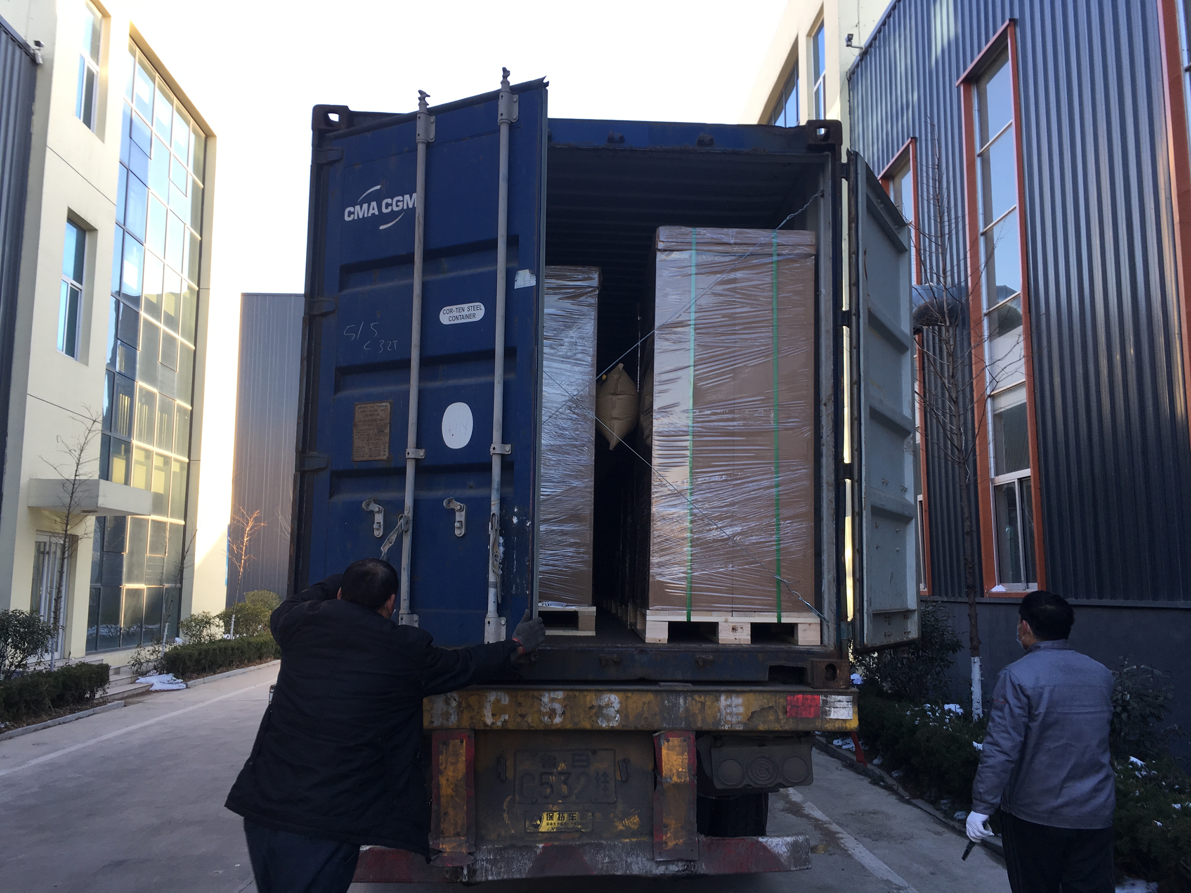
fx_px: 998
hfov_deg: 61.7
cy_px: 446
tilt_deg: +9.2
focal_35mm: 29
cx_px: 596
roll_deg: -2.1
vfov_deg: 48.2
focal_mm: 4.15
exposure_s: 1/119
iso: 25
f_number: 2.2
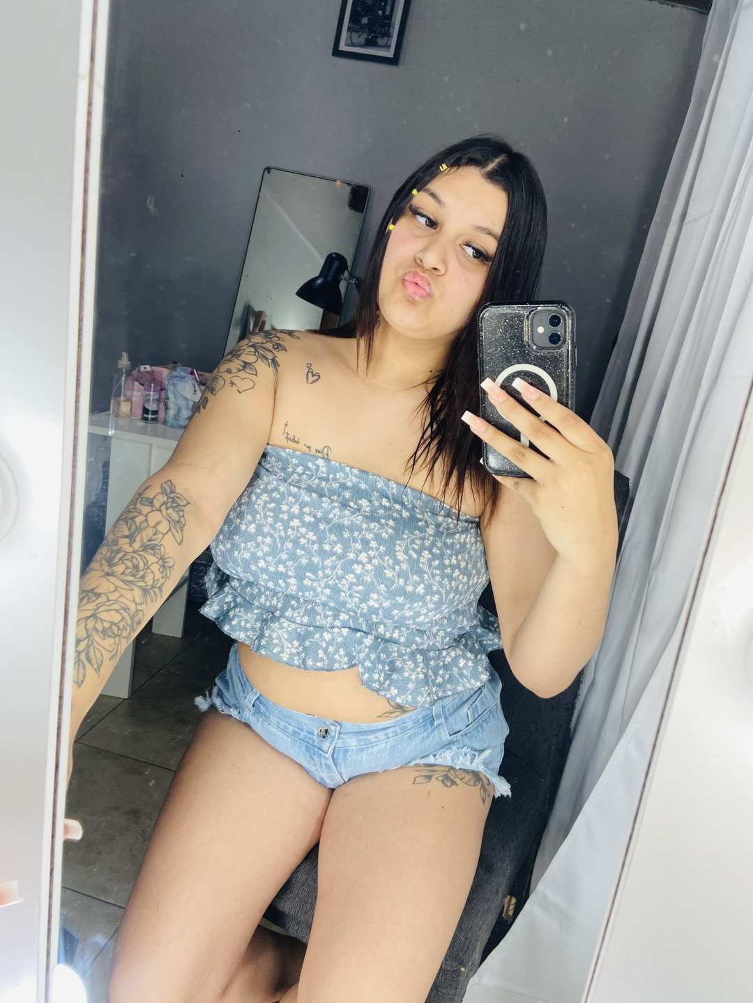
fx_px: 754
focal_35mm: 26
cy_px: 502
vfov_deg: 67.3
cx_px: 376
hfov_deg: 53.1
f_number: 1.8
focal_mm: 4.25
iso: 64
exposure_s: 1/100
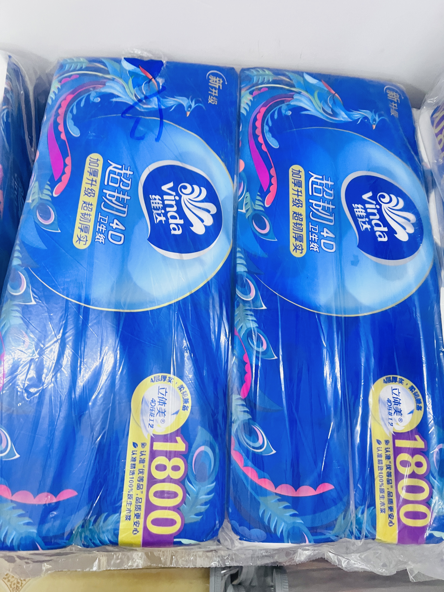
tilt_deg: -68.1
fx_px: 445
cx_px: 222
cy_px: 296
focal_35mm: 26
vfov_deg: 67.3
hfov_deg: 53.1
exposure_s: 1/33
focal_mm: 5.7
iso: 400
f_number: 1.5
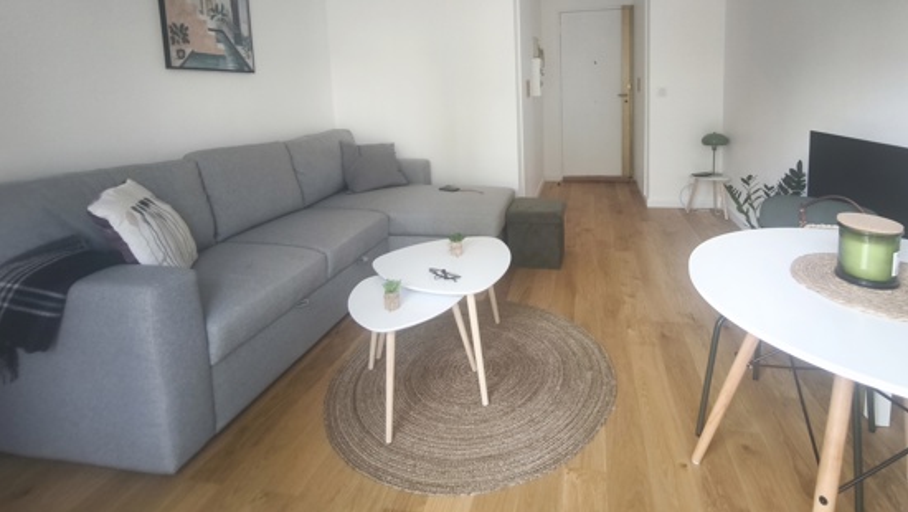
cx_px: 515
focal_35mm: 19
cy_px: 142
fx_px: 458
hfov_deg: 89.0
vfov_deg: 56.2
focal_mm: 1.91
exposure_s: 1/50
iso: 200
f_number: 2.2
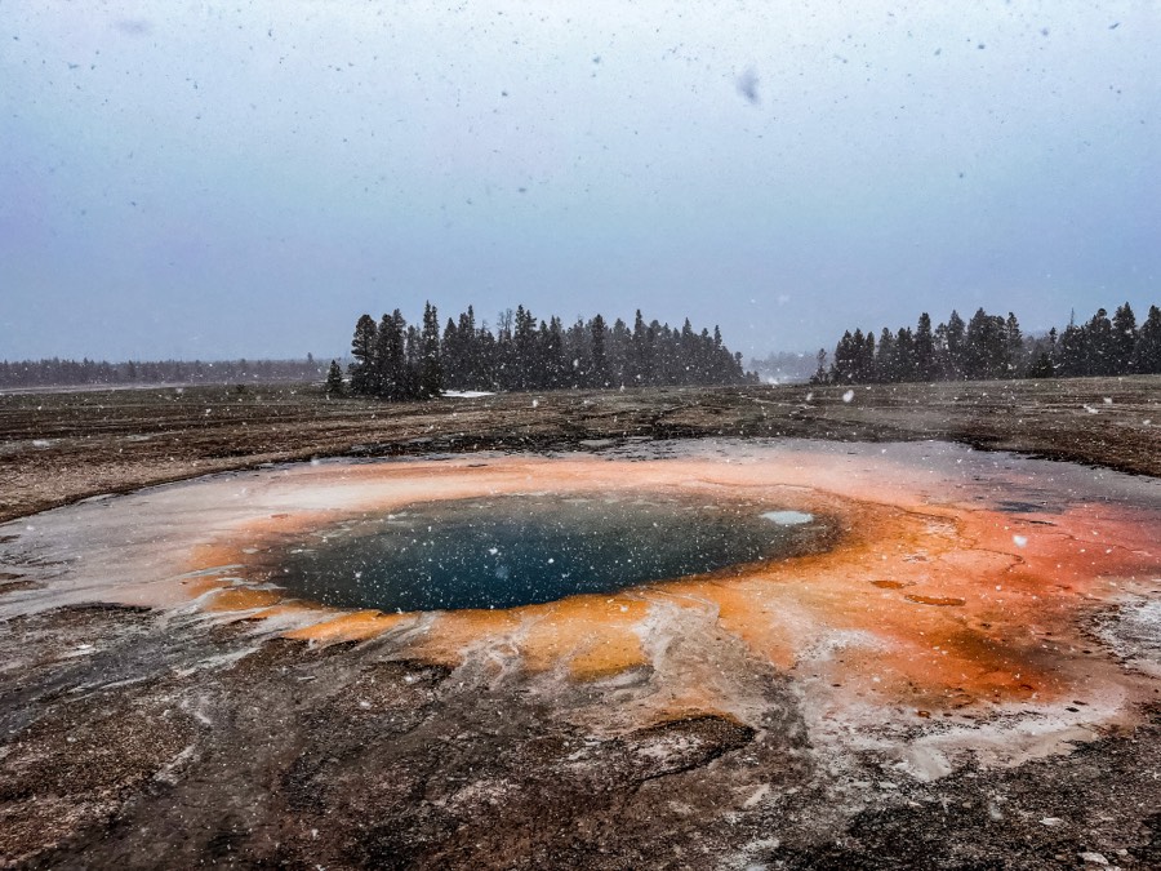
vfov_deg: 53.1
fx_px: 872
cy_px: 436
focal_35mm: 26
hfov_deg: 67.3
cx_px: 580
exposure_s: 1/3049
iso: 50
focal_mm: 5.1
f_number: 1.6
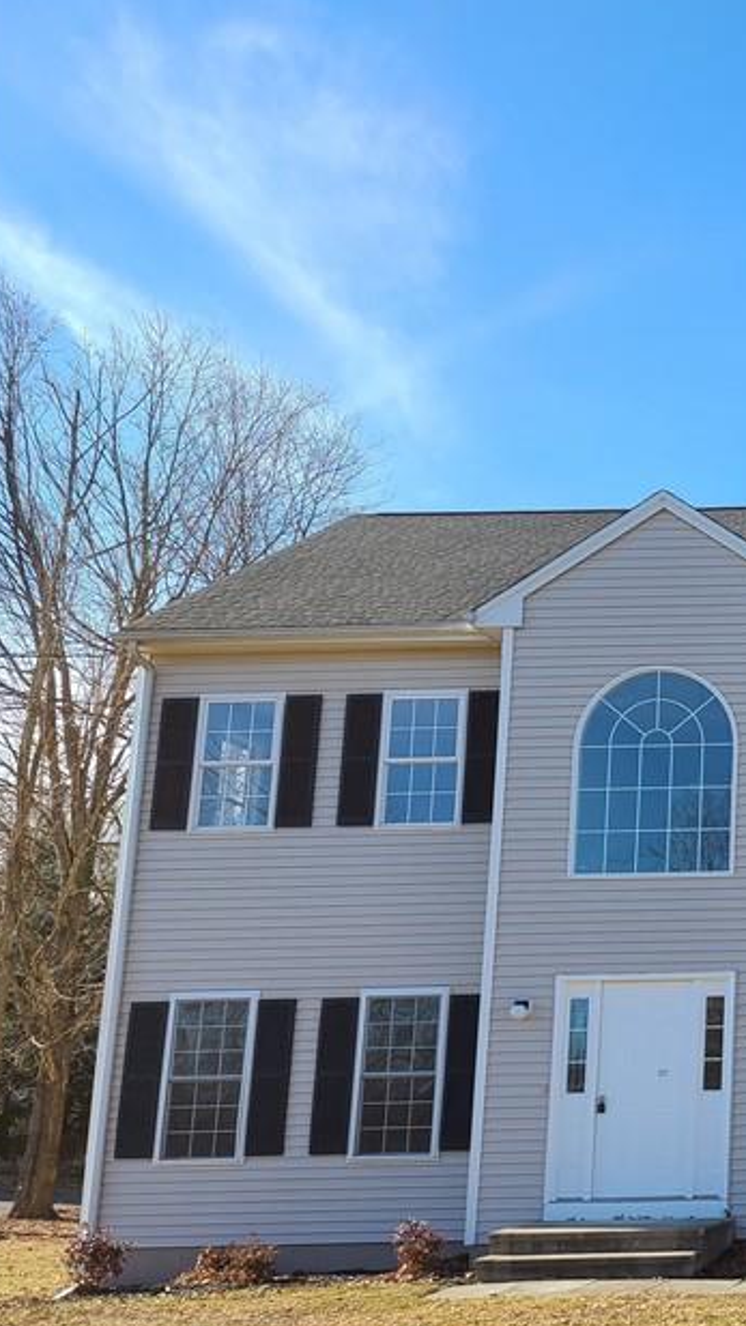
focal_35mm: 47
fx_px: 1653
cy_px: 774
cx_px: 1086
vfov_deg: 43.6
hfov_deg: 21.7
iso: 40
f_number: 1.8
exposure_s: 1/1132
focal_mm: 5.4
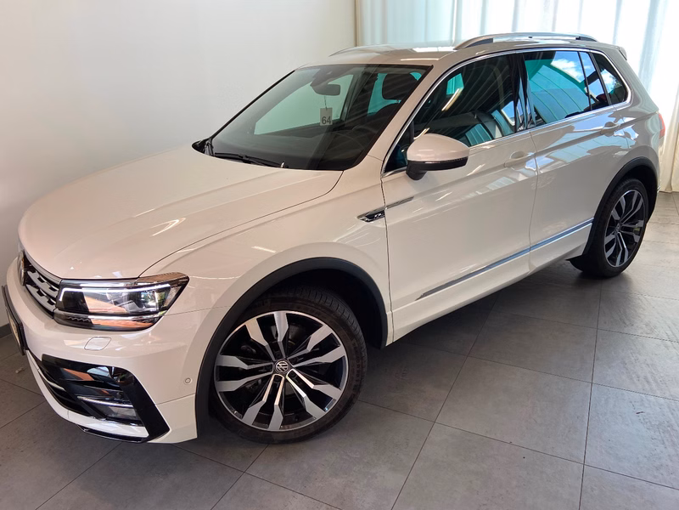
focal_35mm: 26
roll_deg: +2.7
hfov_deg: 67.3
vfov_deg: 53.1
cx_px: 340
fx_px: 510
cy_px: 255
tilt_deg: -21.7
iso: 64
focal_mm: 4.25
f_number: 1.8
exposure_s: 1/100
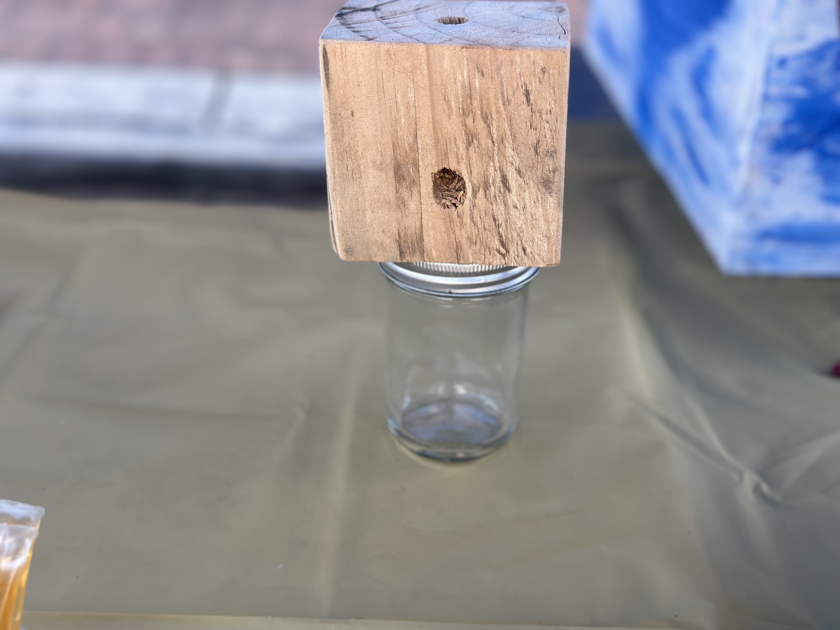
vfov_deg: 30.3
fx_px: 1165
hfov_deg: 39.7
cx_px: 420
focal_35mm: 48
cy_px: 315
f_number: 1.78
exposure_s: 1/350
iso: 80
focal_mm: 6.86
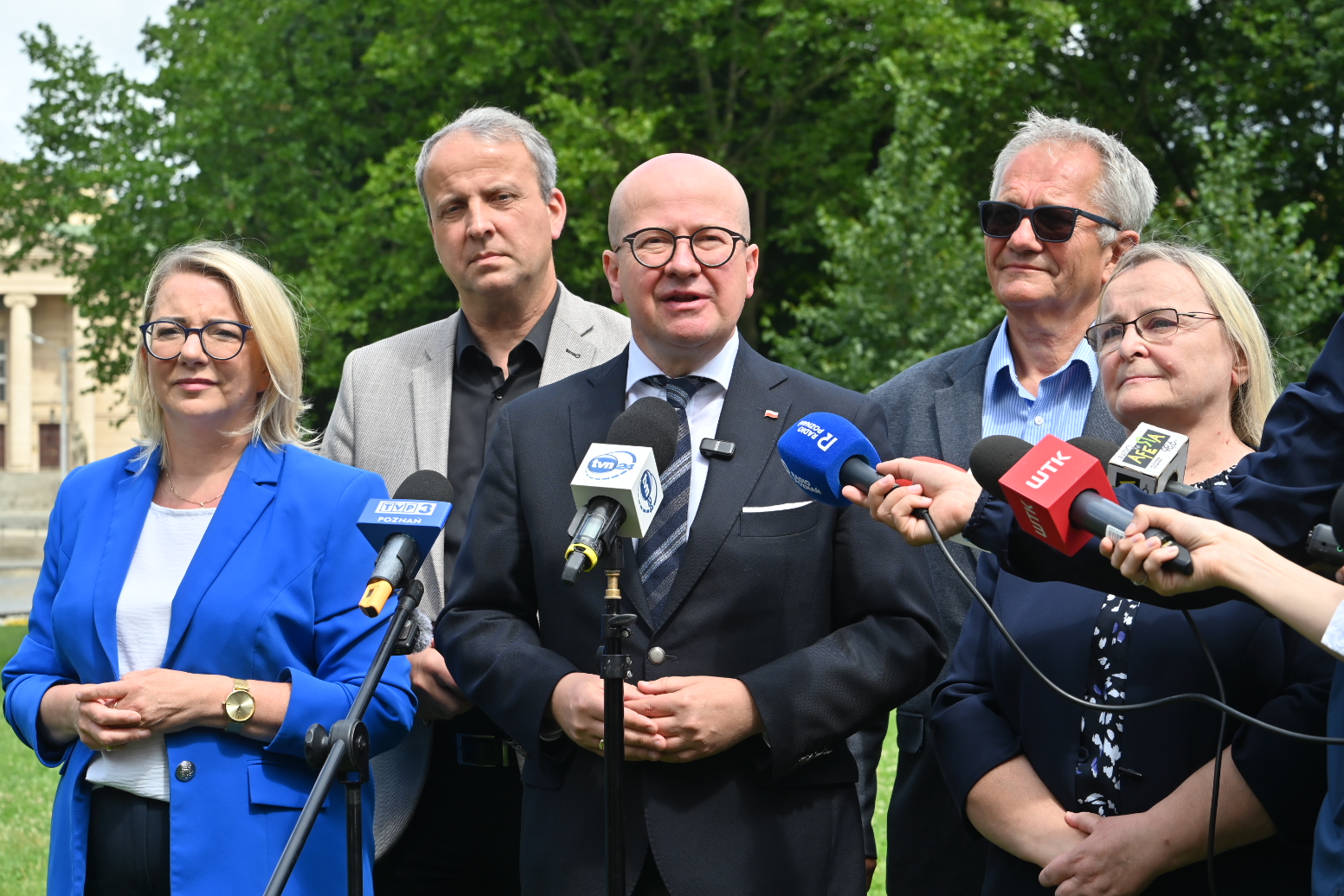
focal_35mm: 73
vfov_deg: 18.7
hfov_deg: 27.7
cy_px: 450
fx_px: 2726
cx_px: 664
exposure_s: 1/125
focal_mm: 70
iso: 100
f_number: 9
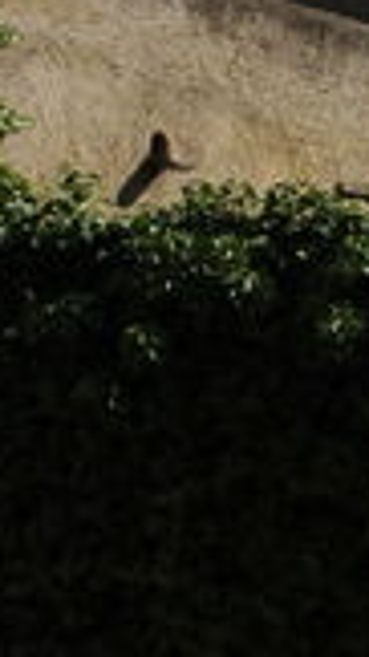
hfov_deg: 11.4
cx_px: 554
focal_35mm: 102
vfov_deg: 20.9
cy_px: 201
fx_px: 1776
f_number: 9
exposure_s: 1/500
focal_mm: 22
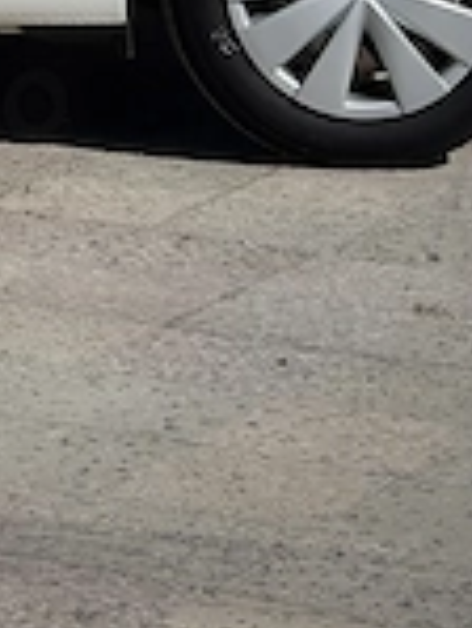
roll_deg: +0.0
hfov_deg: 5.7
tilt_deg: +1.7
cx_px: -497
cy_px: -885
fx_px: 4666
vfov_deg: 7.2
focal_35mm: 257
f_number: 1.78
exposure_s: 1/16129
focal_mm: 6.76
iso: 80
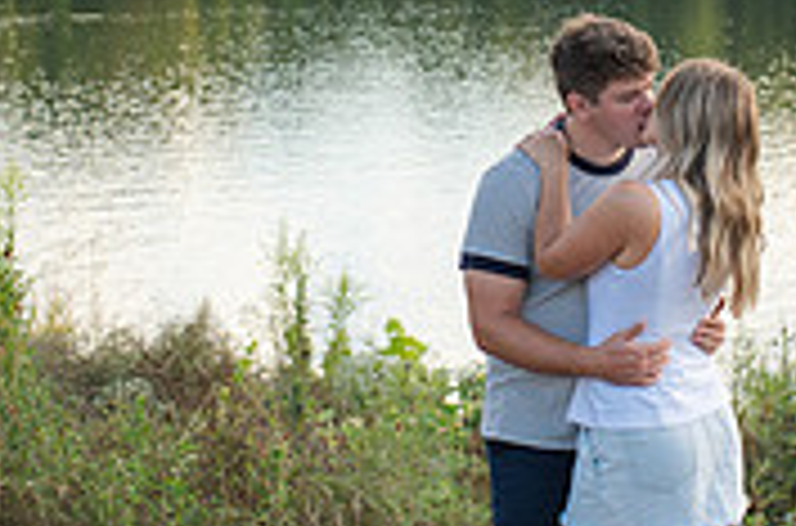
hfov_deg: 17.8
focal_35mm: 115
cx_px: 477
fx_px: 2536
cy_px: 112
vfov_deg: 11.8
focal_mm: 35
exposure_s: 1/1250
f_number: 3.2
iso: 200
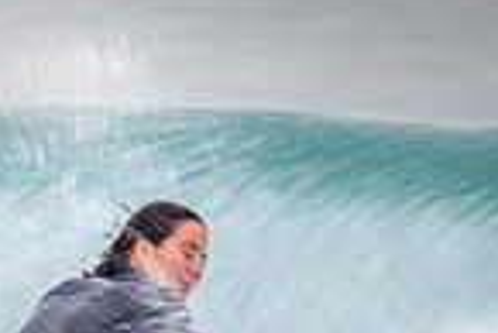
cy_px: 397
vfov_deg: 0.5
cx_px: 137
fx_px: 41416
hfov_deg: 0.7
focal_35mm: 2991
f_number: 5.6
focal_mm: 500
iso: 200
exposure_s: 1/40
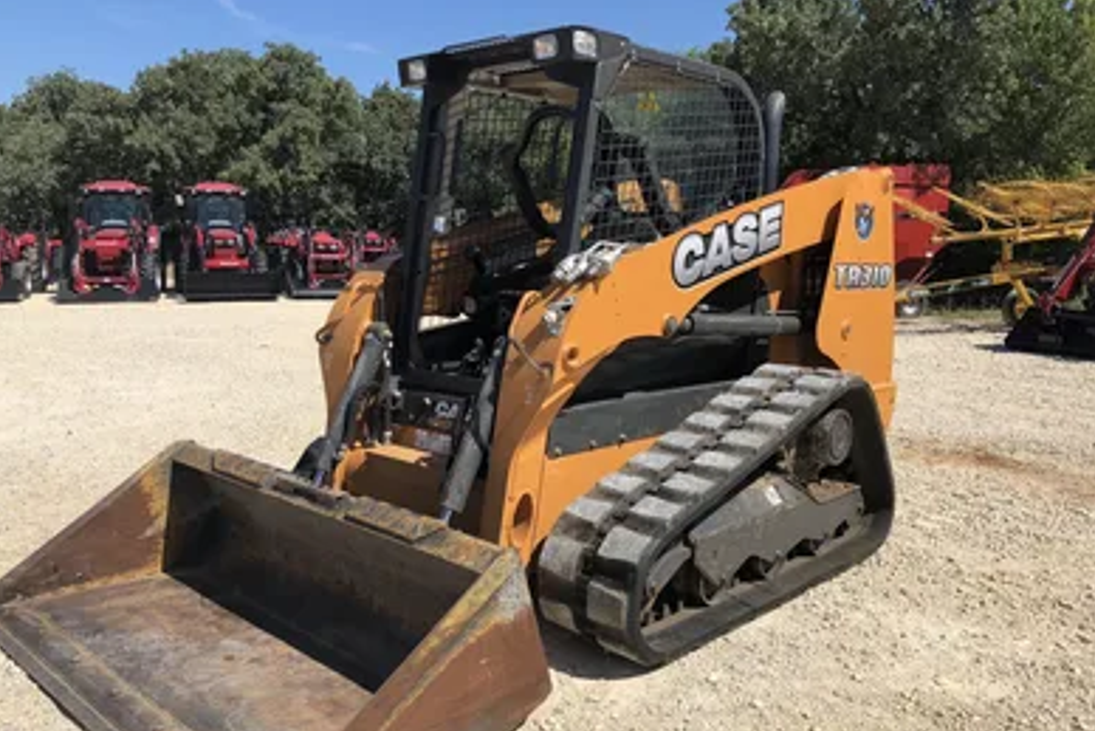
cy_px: 398
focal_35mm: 30
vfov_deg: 43.6
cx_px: 536
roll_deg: +0.2
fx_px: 913
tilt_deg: -11.7
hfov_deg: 61.9
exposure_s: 1/2525
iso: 20
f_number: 1.8
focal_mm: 4
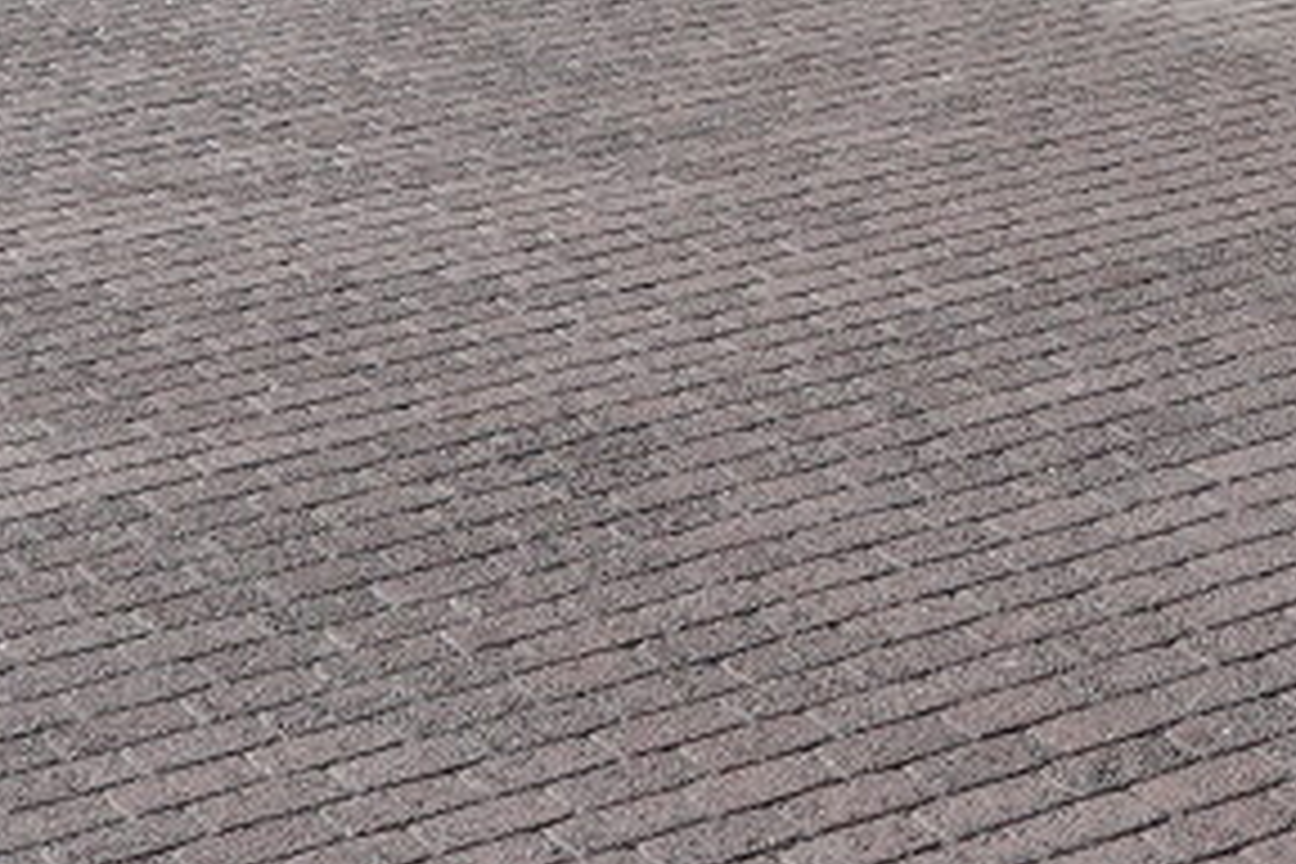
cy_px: -2061
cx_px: 1498
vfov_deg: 9.1
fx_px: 3780
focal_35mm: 105
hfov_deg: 18.6
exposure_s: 1/200
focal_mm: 14
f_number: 10
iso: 100
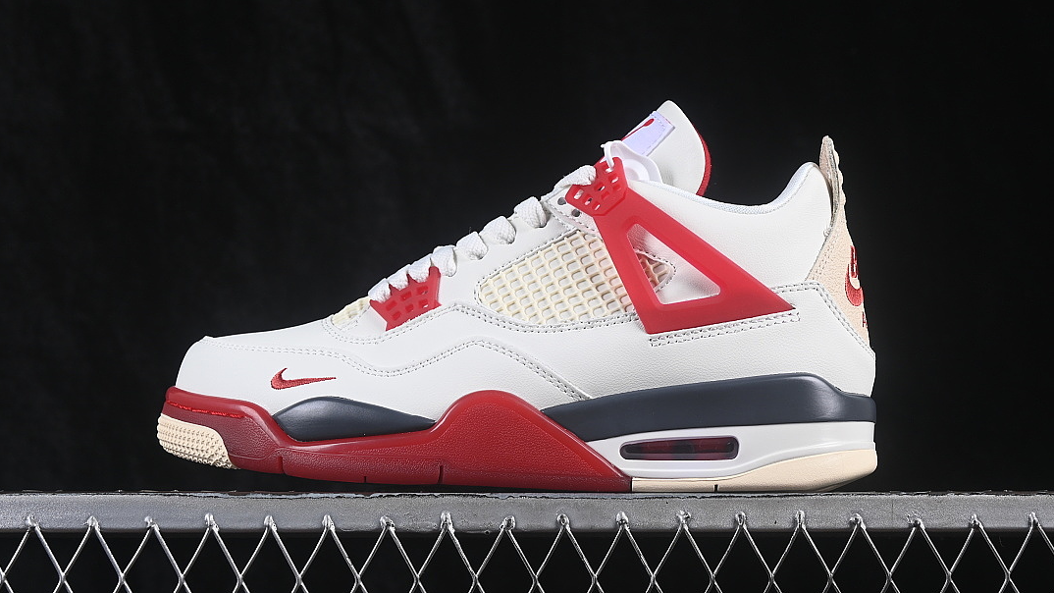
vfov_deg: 15.3
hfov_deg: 26.9
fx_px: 2208
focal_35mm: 79
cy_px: 274
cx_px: 527
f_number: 8
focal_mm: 50
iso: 160
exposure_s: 1/80
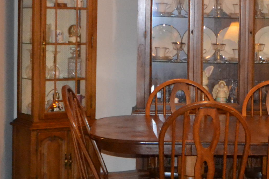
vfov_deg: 13.1
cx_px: 180
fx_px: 777
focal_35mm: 104
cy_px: 55
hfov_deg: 19.6
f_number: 4.5
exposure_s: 1/60
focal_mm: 24
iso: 3200
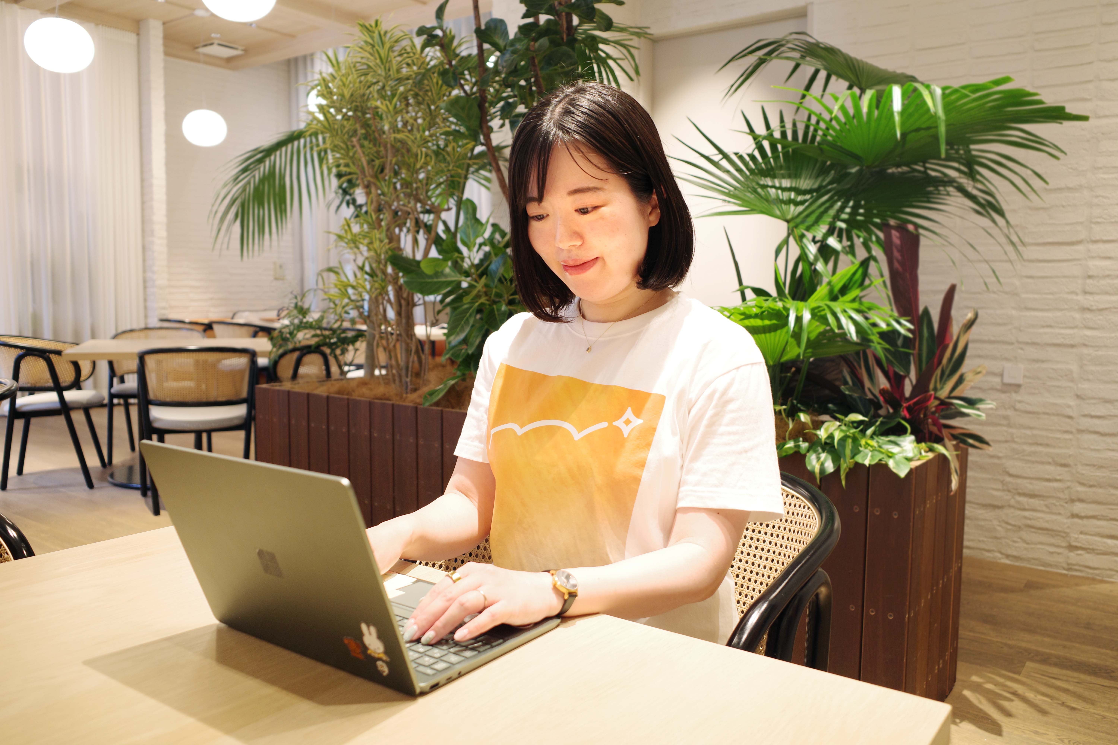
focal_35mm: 28
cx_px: 559
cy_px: 372
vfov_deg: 46.4
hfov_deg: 65.5
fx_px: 869
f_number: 2.8
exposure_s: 1/30
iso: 400
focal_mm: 18.3
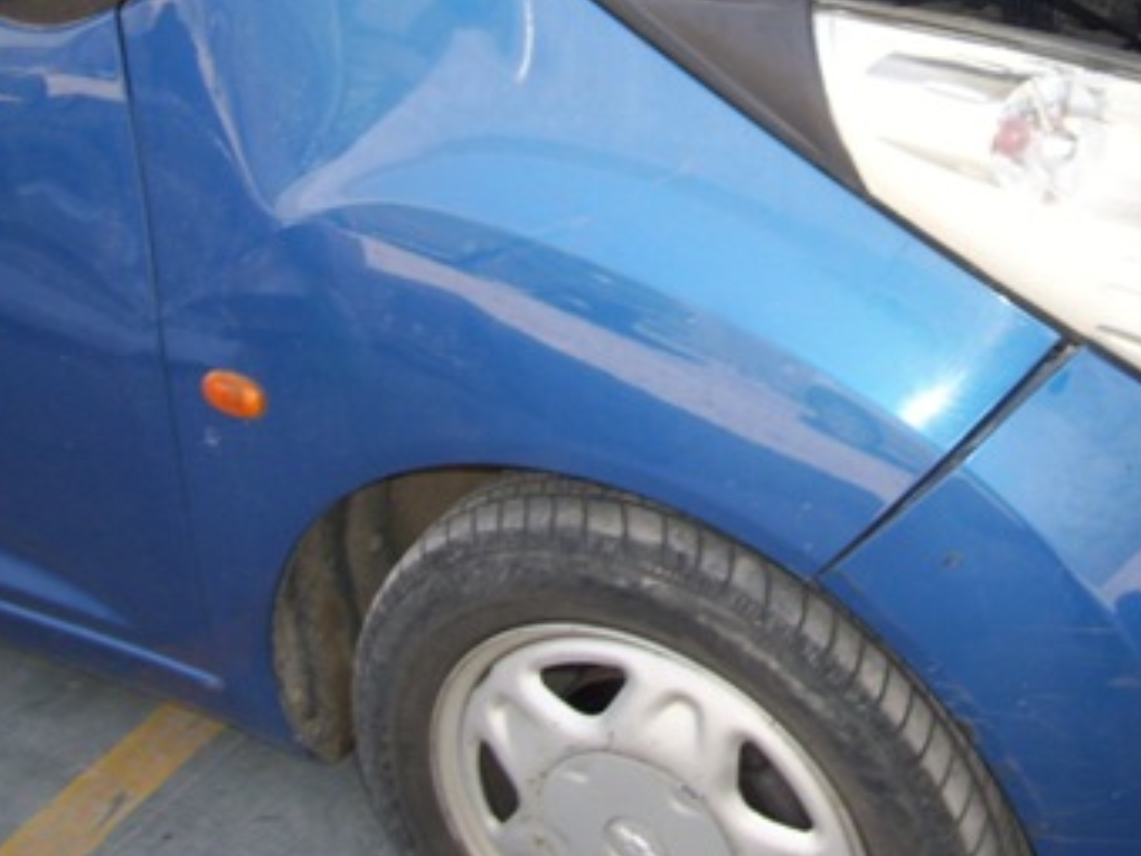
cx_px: 758
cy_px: 141
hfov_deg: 30.1
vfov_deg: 22.5
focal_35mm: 64
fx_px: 2110
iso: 80
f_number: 2.9
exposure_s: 1/125
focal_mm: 5.7
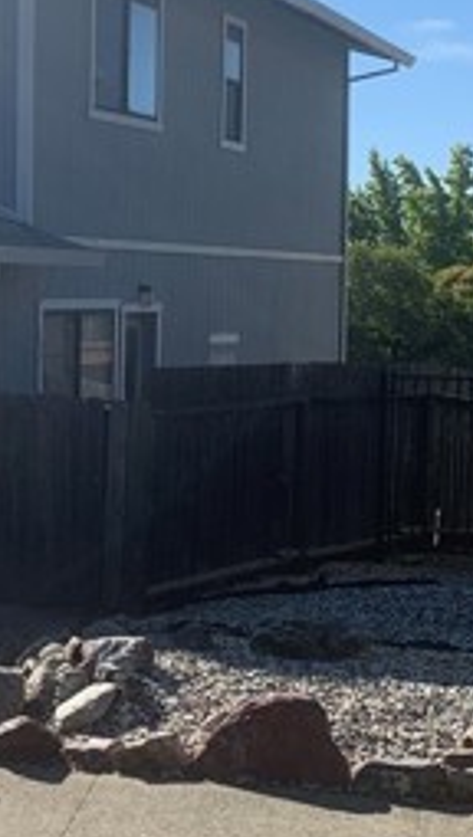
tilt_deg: -3.7
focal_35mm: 71
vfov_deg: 29.7
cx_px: -164
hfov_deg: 16.0
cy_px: 437
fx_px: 1578
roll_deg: -0.6
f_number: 1.8
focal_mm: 4.25
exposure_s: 1/3185
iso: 25
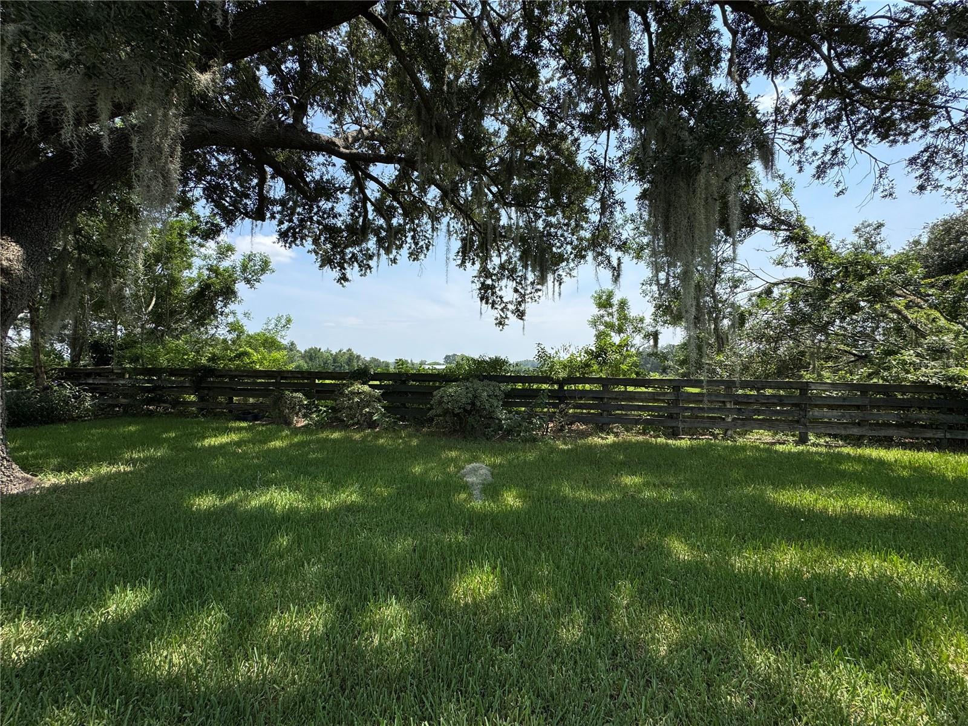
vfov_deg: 85.7
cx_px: 484
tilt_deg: +2.3
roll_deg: +0.2
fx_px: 391
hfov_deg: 102.1
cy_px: 363
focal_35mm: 14
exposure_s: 1/1832
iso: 50
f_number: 2.2
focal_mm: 2.22
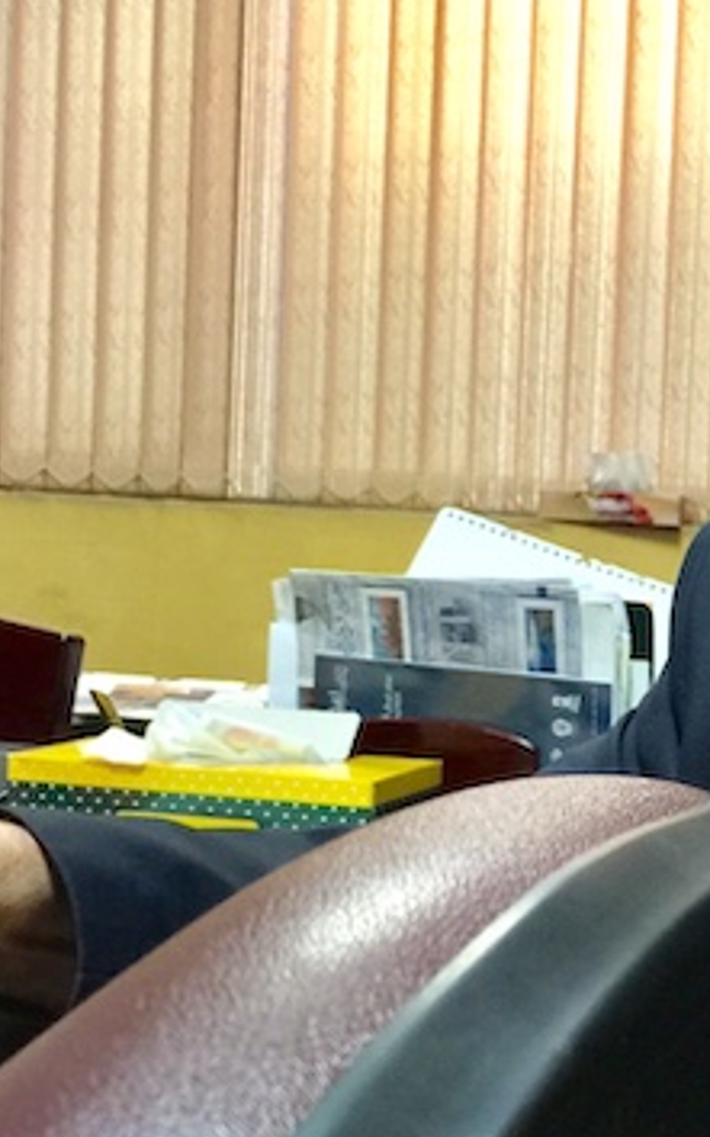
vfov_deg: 29.7
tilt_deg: -3.2
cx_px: 837
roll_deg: -2.1
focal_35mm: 69
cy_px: 687
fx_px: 2138
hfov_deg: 18.0
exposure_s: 1/15
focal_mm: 4.15
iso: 64
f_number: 2.2
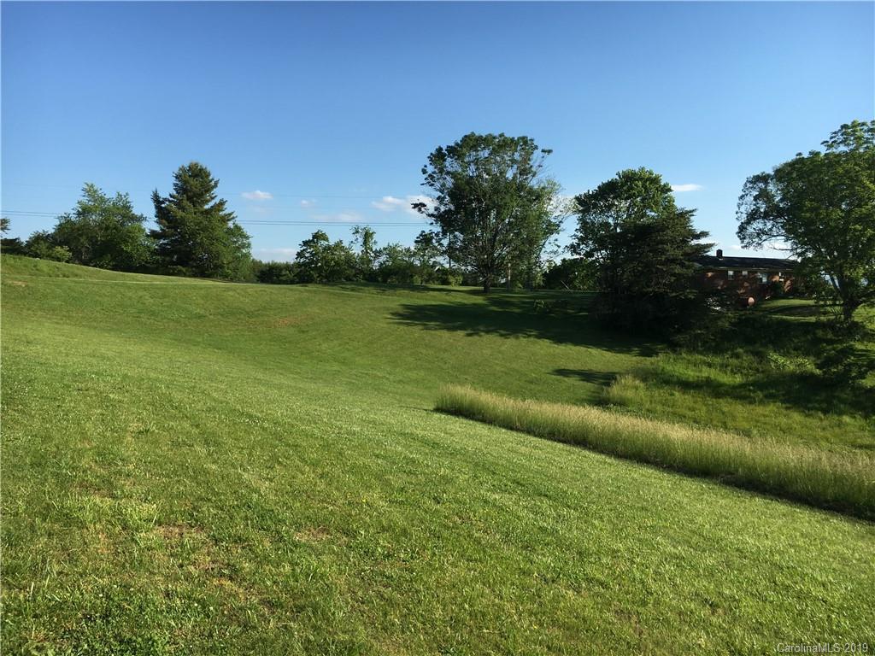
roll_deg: +0.2
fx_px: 733
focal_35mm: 29
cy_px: 328
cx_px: 438
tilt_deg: +1.0
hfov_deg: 61.7
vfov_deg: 48.2
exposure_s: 1/1183
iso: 25
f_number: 2.2
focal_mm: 4.15
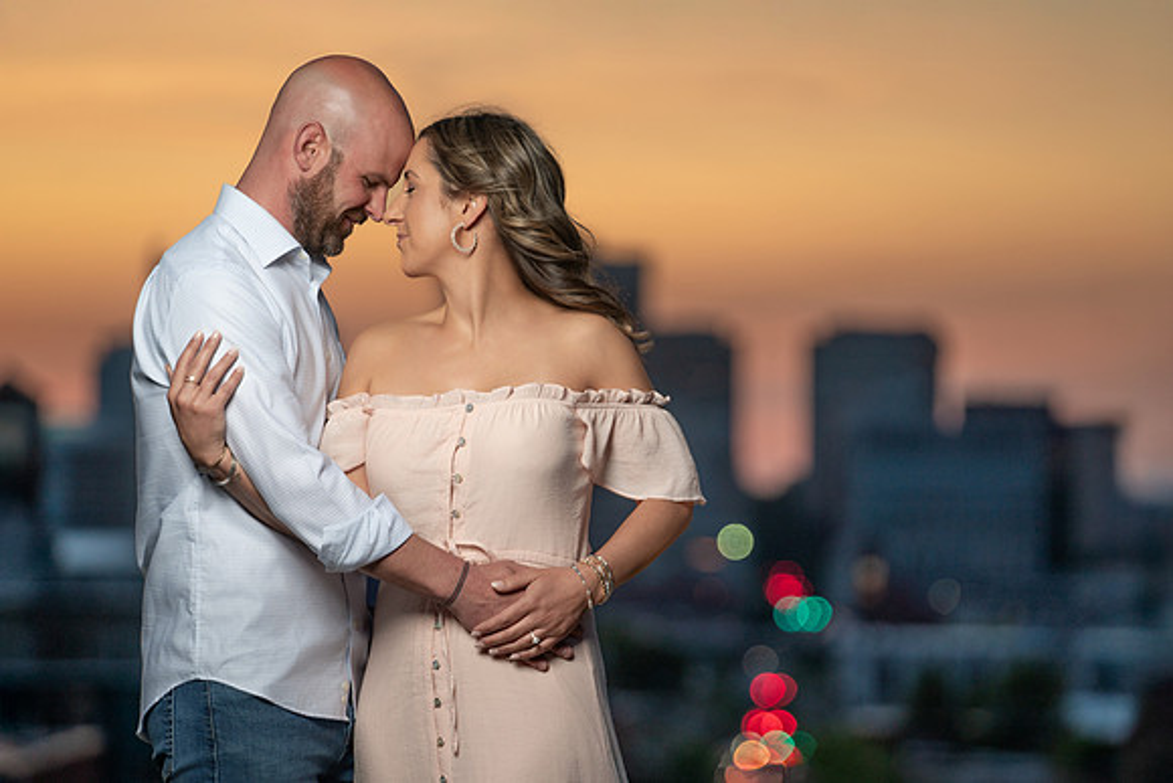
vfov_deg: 6.9
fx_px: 6518
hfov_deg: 10.3
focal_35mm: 200
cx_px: 586
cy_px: 392
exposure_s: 1/200
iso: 200
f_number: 4
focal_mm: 200
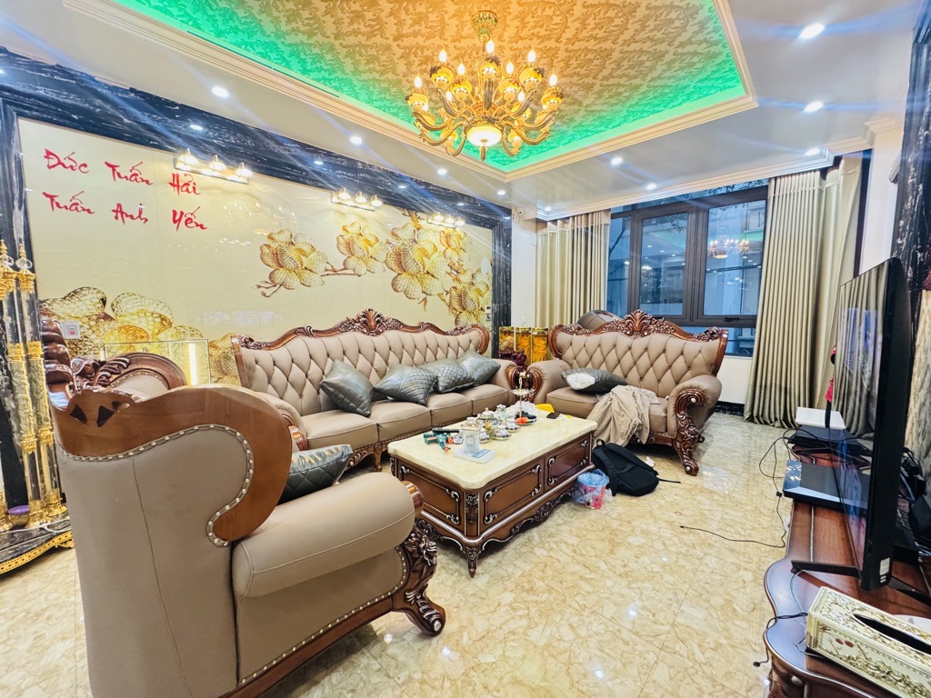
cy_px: 349
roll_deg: +0.3
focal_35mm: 14
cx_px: 466
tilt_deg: -5.9
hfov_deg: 102.1
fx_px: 377
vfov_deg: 85.7
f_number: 2.2
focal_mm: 2.22
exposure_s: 1/50
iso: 400
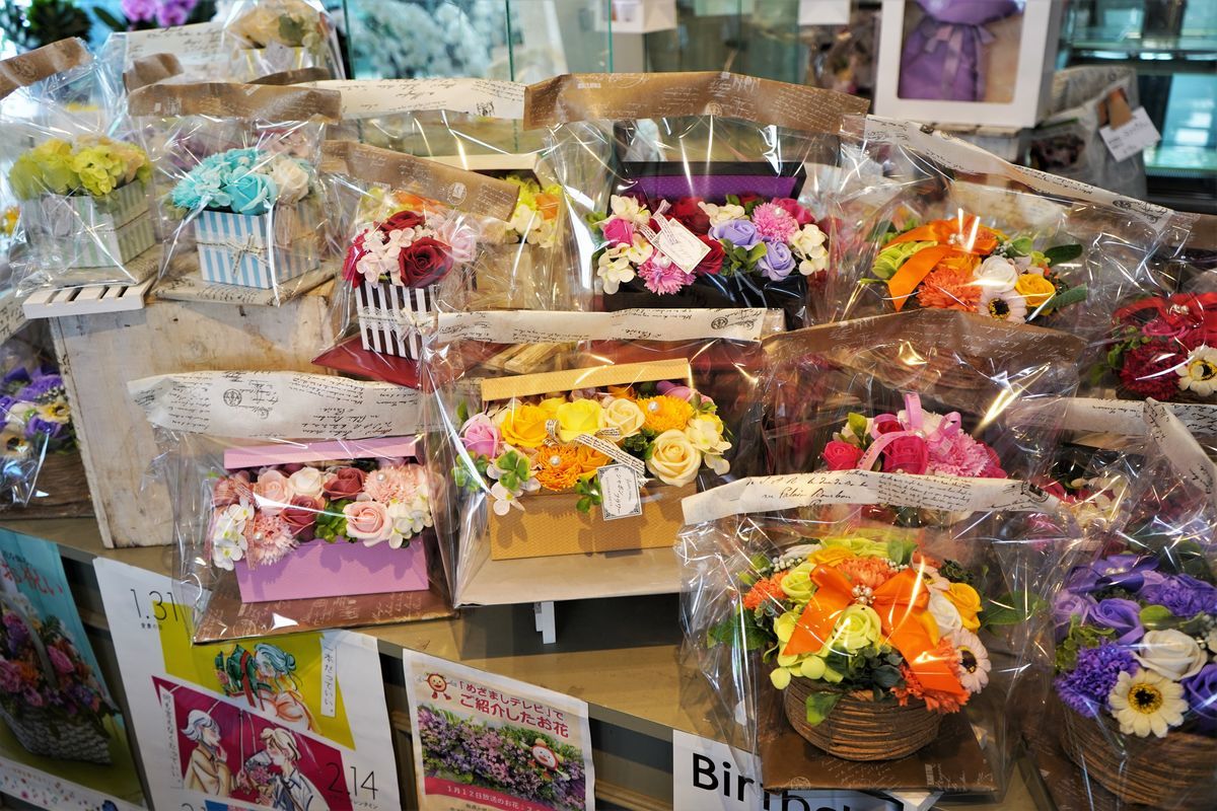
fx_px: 1048
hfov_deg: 60.3
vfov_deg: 42.3
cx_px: 608
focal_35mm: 31
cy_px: 406
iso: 500
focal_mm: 31
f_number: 4
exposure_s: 1/160
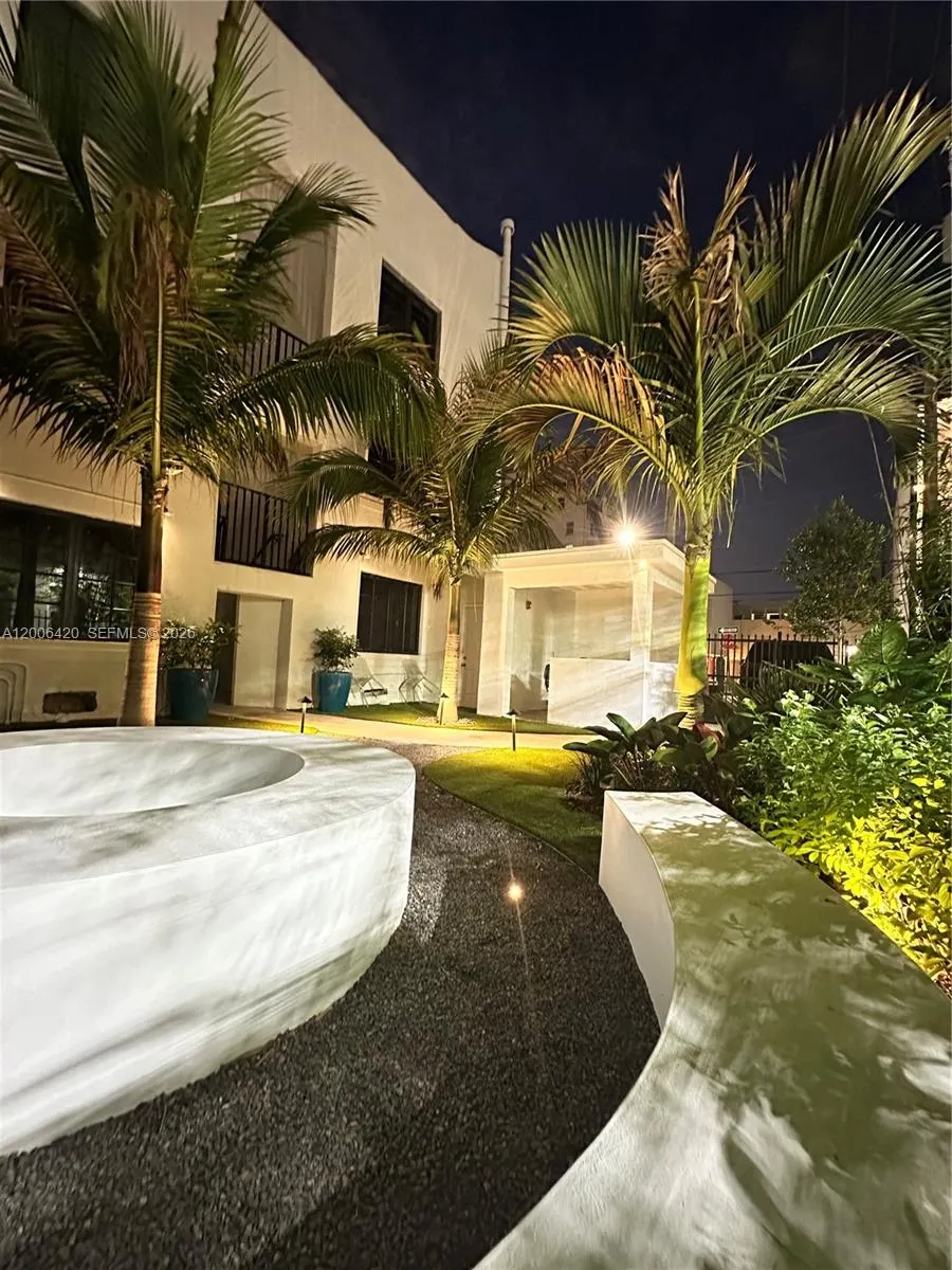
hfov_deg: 85.7
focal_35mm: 14
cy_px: 635
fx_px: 513
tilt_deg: +2.7
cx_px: 476
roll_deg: -3.2
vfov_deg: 102.1
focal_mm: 2.22
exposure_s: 1/30
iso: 1600
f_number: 2.2
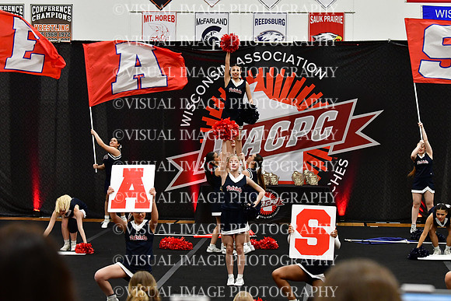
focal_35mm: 105
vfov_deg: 13.0
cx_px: 226
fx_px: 1316
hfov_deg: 19.5
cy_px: 150
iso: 4000
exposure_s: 1/500
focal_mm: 70
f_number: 4
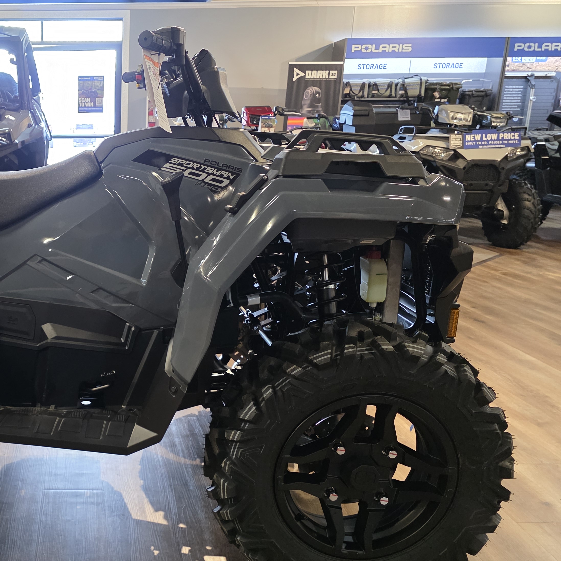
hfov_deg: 41.3
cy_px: 339
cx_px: 53
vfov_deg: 44.7
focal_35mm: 37
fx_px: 678
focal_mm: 6.3
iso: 800
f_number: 1.7
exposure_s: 1/120
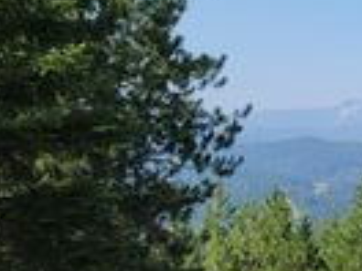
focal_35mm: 91
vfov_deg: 16.2
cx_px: 538
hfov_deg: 19.0
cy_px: 163
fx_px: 952
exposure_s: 1/686
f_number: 1.8
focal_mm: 6.7
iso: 16
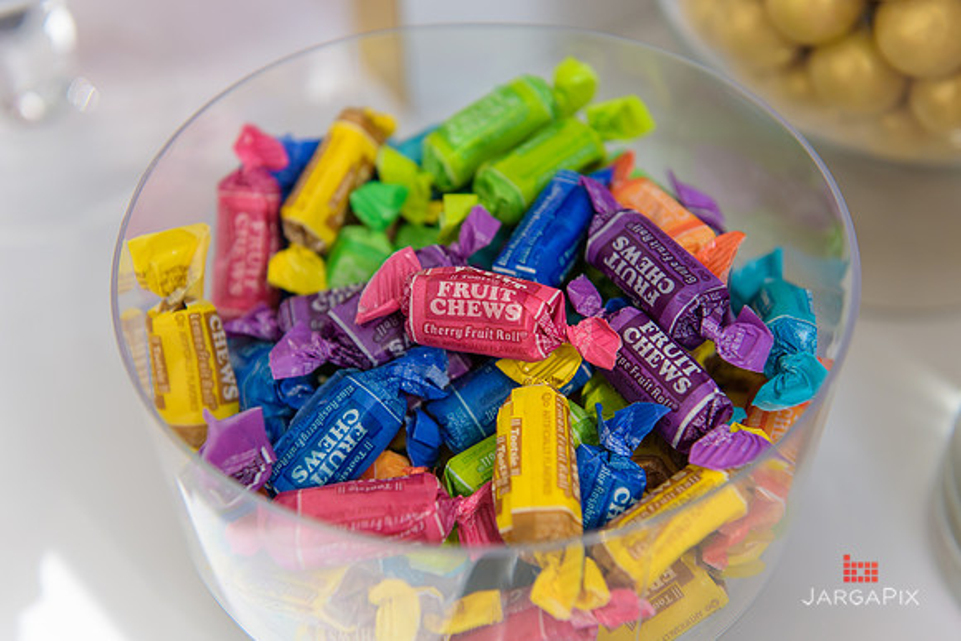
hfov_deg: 36.2
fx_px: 1468
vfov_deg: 24.6
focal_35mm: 55
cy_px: 320
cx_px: 480
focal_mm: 55
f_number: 3.2
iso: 200
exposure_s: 1/1000
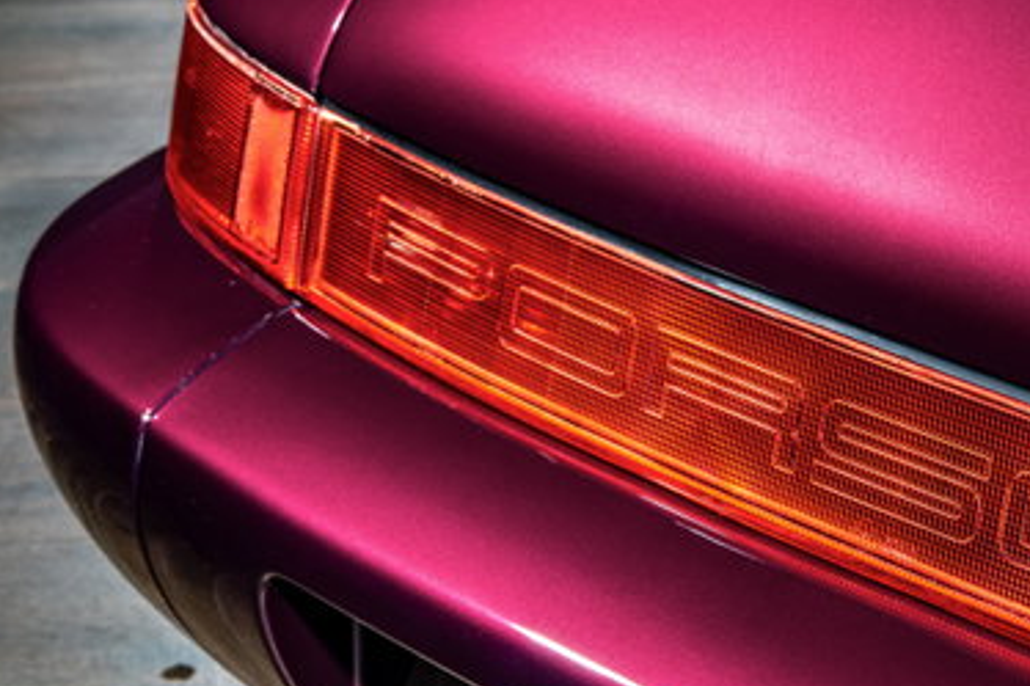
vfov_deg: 11.9
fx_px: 3289
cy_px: 441
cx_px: 1033
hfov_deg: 17.4
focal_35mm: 115
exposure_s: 1/100
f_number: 10
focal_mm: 56
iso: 200
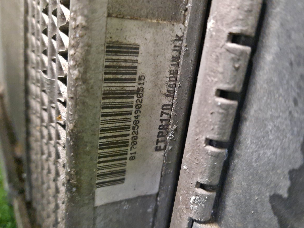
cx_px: 183
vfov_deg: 45.4
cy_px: 110
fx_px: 272
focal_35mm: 31
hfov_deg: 57.9
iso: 579
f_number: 2
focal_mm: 4.6
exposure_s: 1/25
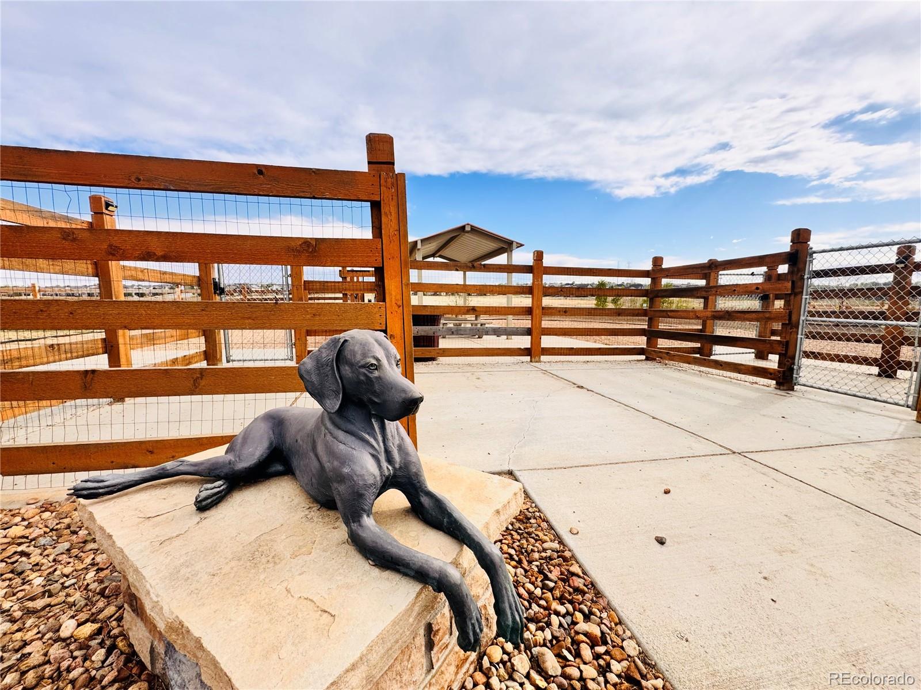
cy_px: 345
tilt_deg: -8.5
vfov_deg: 85.7
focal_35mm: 14
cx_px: 460
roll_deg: +1.1
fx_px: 372
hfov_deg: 102.1
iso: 50
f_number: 2.2
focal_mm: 2.22
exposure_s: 1/1370
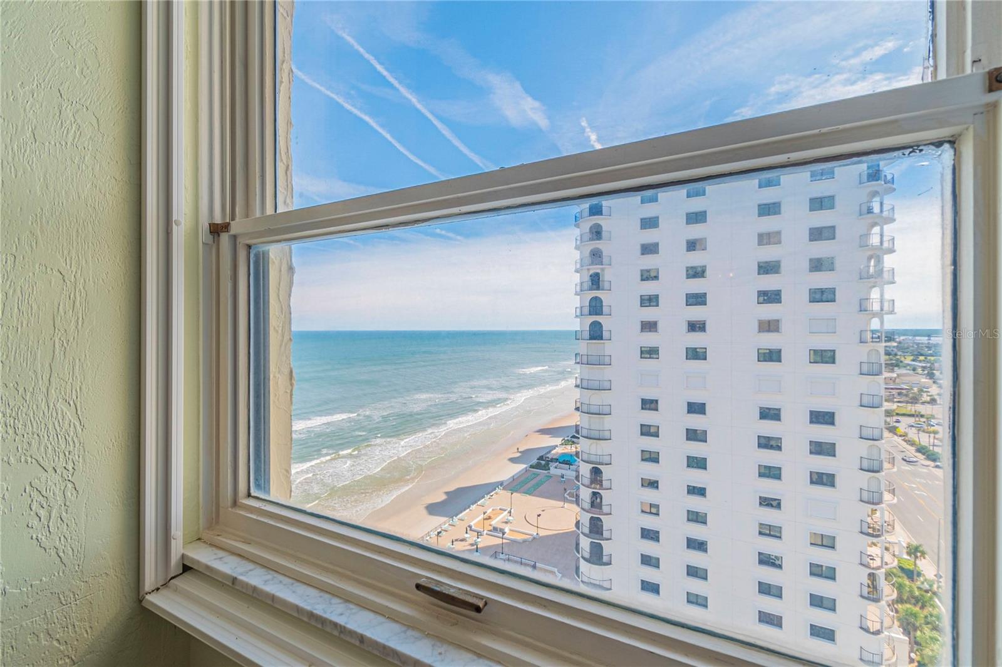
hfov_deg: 100.4
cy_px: 334
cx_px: 501
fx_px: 417
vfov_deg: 77.3
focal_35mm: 15
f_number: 7.1
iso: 320
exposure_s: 1/1000
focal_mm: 10
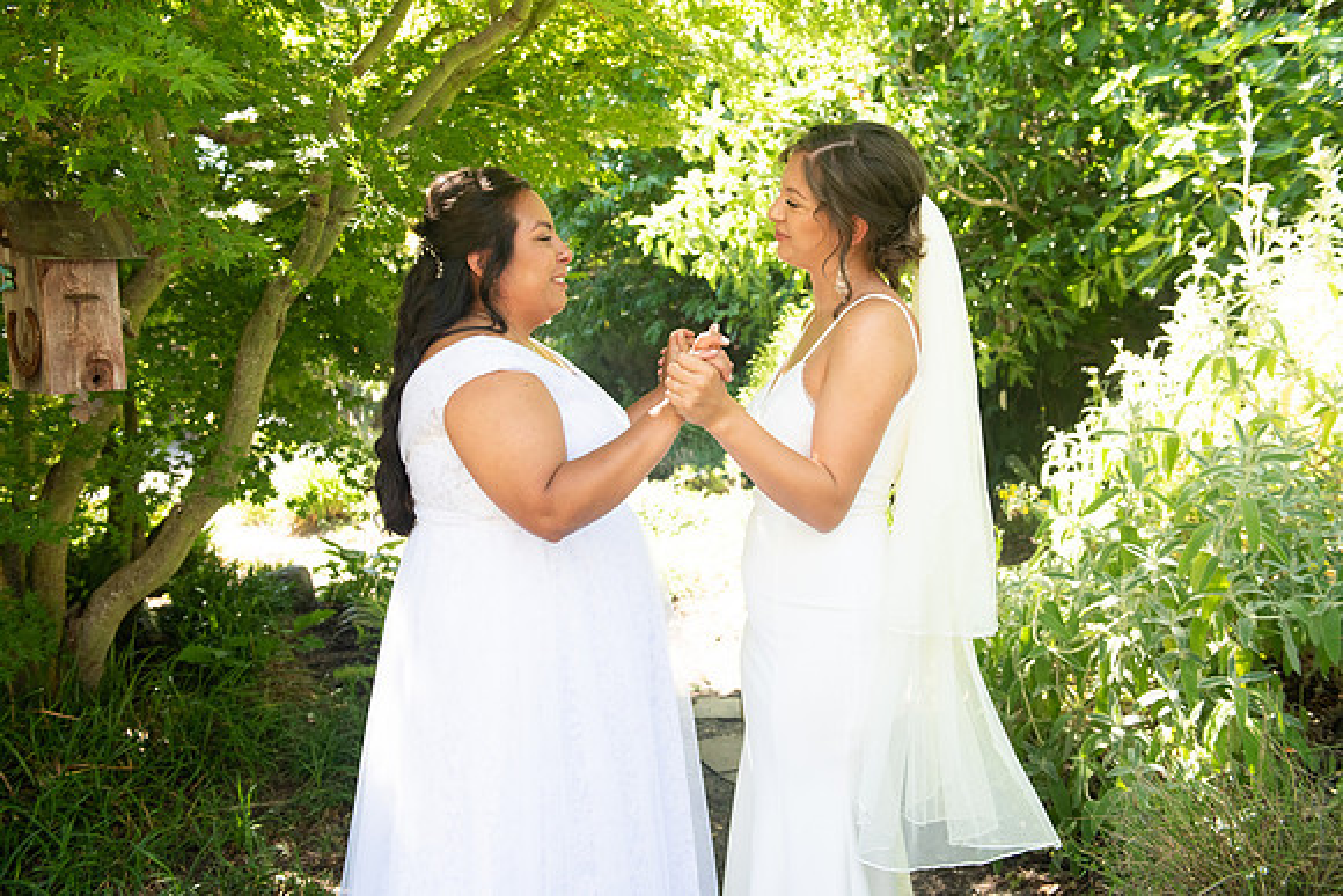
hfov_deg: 58.7
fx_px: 1194
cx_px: 672
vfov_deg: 41.1
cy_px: 448
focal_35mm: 32
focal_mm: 32
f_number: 4
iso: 640
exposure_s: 1/400
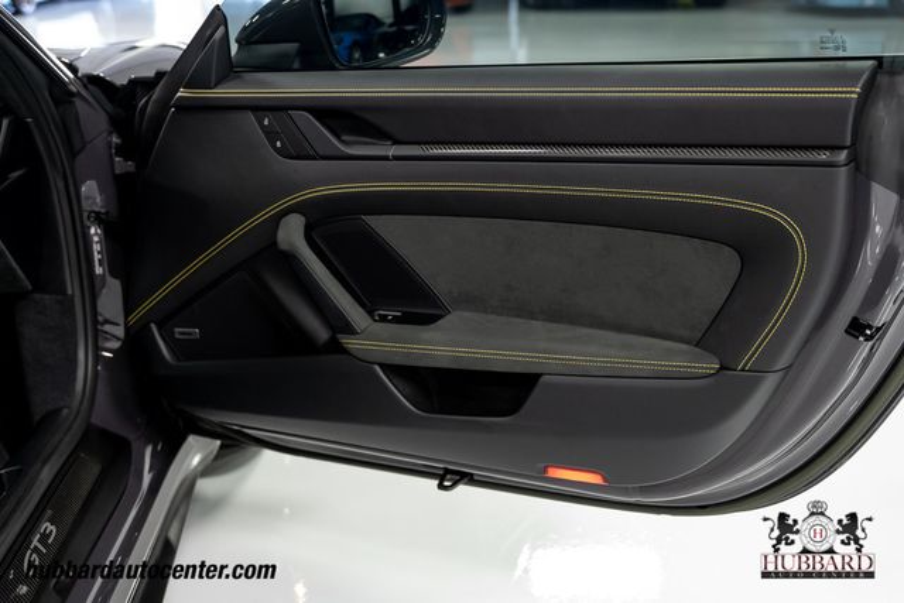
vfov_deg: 28.7
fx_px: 1180
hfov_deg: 41.9
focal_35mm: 47
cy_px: 302
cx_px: 452
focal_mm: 47
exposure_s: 1/60
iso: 3200
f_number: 4
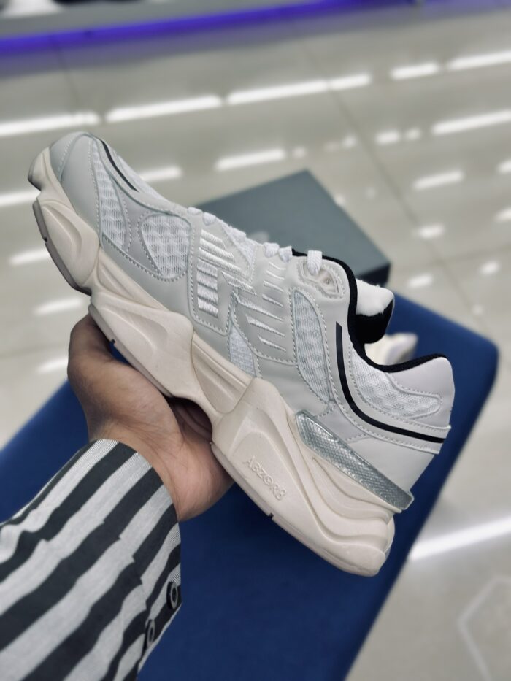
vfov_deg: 39.7
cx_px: 256
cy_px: 340
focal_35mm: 48
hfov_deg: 30.3
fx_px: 945
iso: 64
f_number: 1.78
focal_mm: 6.86
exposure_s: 1/139
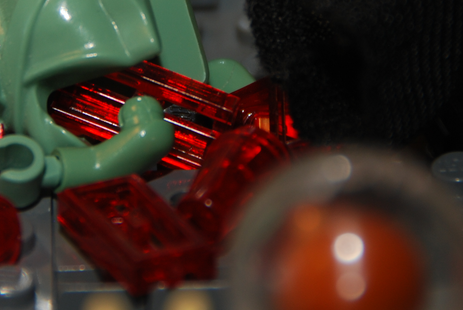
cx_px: 194
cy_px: -32
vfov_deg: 1.8
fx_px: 10095
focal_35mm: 784
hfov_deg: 2.6
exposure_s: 1/125
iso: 100
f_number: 5.6
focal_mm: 200
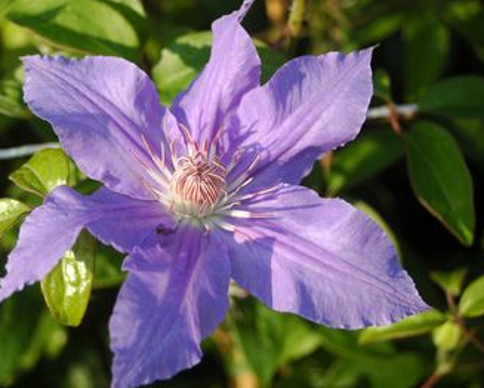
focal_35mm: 86
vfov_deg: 17.9
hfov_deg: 22.2
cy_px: 194
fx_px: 1233
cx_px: 198
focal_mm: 50
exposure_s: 1/500
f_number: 5.6
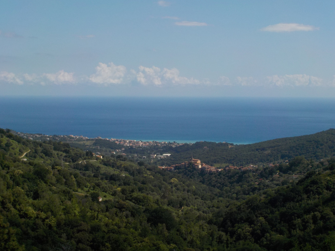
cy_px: 126
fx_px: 687
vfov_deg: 20.7
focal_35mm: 71
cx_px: 168
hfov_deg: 27.4
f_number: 5.3
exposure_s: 1/1000
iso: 125
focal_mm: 9.7
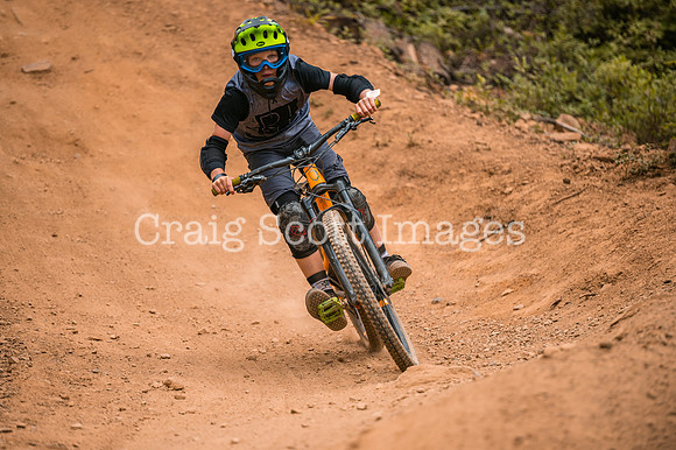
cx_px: 338
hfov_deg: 10.3
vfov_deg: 6.9
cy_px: 225
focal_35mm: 200
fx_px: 3753
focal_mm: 200
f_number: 2.8
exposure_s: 1/1600
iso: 360
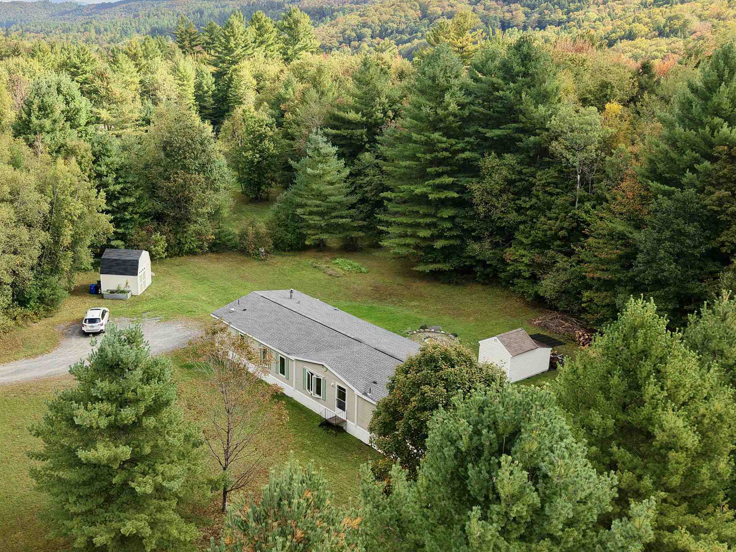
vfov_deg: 38.6
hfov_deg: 49.7
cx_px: 281
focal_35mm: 37
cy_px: 244
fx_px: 787
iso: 400
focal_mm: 8.67
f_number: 1.8
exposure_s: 1/60
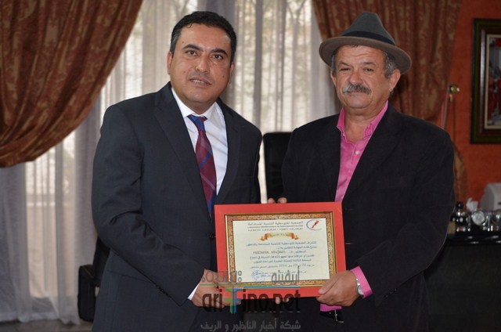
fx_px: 1146
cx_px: 250
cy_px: 166
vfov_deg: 16.5
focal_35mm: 82
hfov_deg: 24.7
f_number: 4.5
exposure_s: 1/60
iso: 800
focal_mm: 55
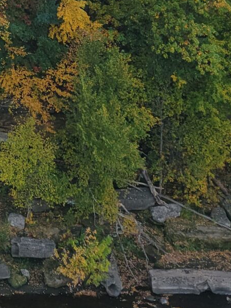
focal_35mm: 89
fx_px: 791
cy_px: -164
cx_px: -93
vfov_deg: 19.1
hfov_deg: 15.6
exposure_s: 1/120
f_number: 1.8
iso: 50
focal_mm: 5.4
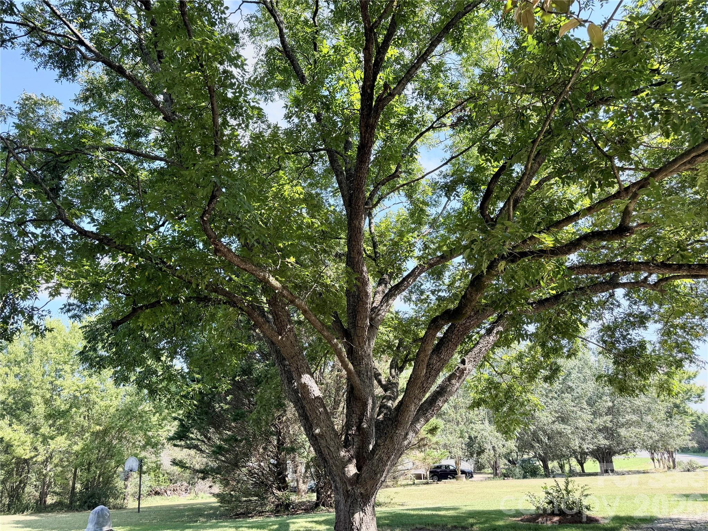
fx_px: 491
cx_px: 354
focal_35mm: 24
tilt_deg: +22.8
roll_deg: +1.8
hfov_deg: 71.6
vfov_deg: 56.8
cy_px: 266
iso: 100
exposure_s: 1/702
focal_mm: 6.76
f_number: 1.78
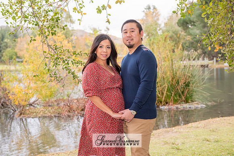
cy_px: 78
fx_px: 377
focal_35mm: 58
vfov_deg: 23.4
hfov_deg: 34.5
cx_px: 117
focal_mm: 58
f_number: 5
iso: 800
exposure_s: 1/125
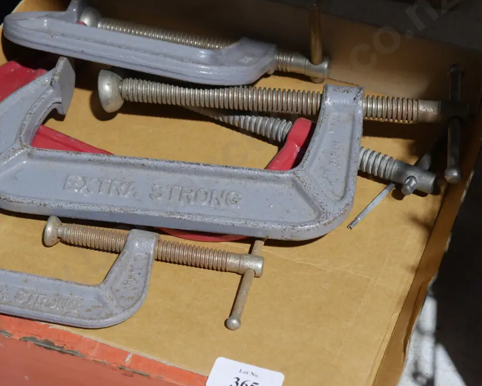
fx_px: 1099
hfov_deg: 24.7
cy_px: 169
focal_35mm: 77
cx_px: 215
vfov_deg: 19.9
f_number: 5.4
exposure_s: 1/80
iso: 1600
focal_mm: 32
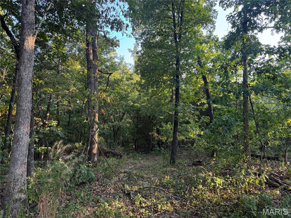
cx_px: 146
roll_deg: -1.0
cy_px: 109
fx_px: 202
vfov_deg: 56.8
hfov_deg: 71.6
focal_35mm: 24
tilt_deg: +2.8
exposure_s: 1/121
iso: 125
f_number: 1.78
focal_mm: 6.76
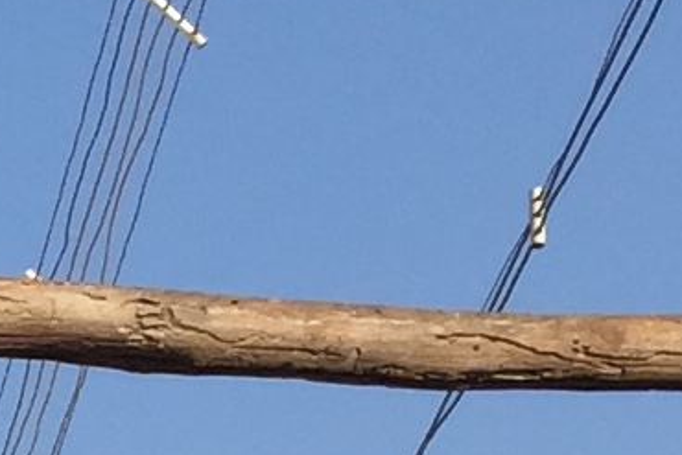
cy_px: 1391
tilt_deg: +9.3
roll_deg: +1.8
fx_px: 5041
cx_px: -1252
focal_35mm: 266
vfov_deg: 4.9
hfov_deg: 7.0
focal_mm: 4.15
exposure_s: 1/1522
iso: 32
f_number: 2.2
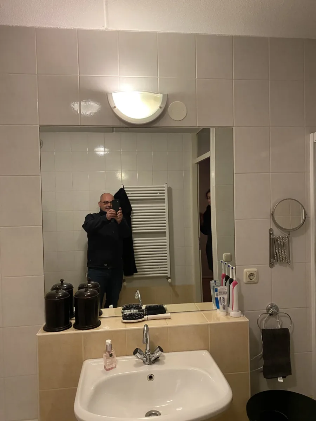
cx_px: 158
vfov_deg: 67.3
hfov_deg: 53.1
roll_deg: +0.5
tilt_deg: -1.3
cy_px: 210
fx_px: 316
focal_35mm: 26
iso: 400
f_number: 1.8
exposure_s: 1/50
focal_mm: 4.25
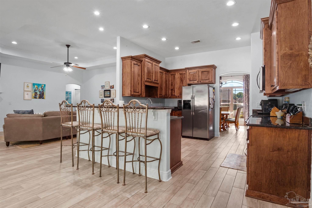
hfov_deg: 90.0
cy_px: 104
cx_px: 156
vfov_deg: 67.4
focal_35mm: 18
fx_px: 156
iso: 320
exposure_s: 1/2.5
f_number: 6.3
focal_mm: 12
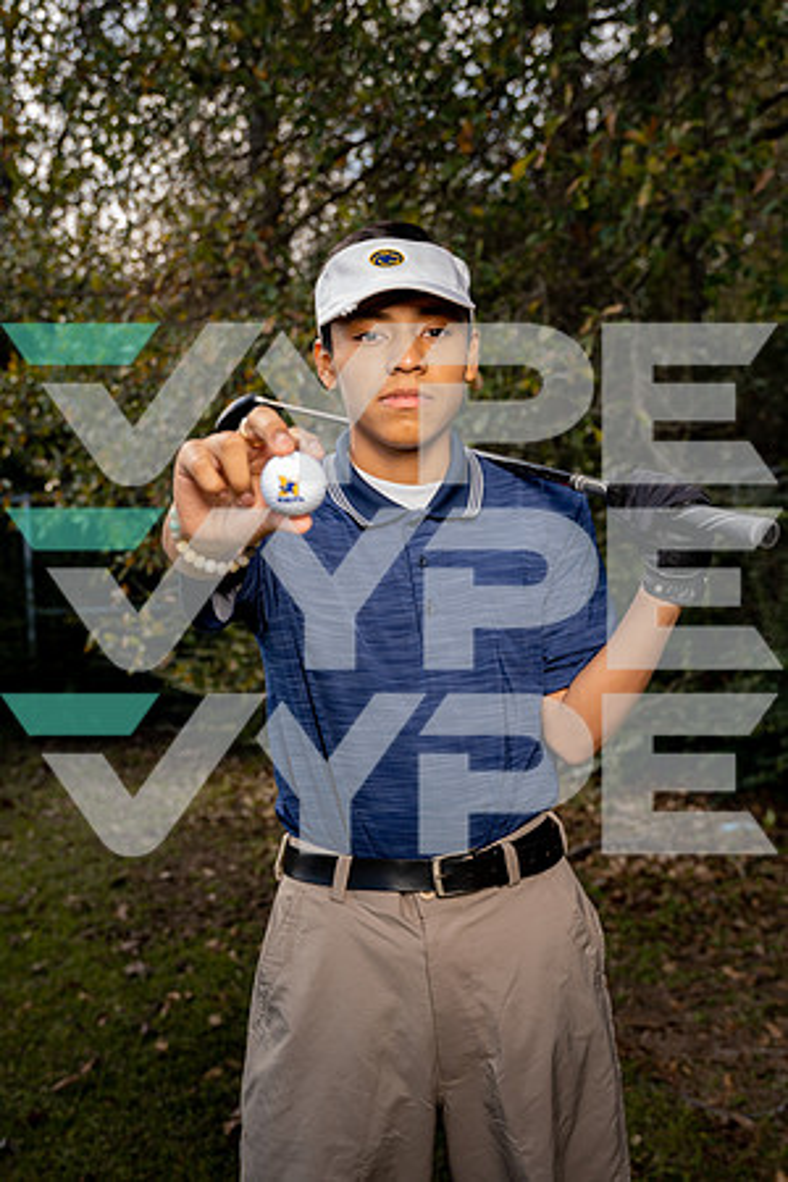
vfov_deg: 47.4
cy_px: 591
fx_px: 1346
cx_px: 394
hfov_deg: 32.6
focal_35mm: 41
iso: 64
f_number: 4.5
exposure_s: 1/250
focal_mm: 41
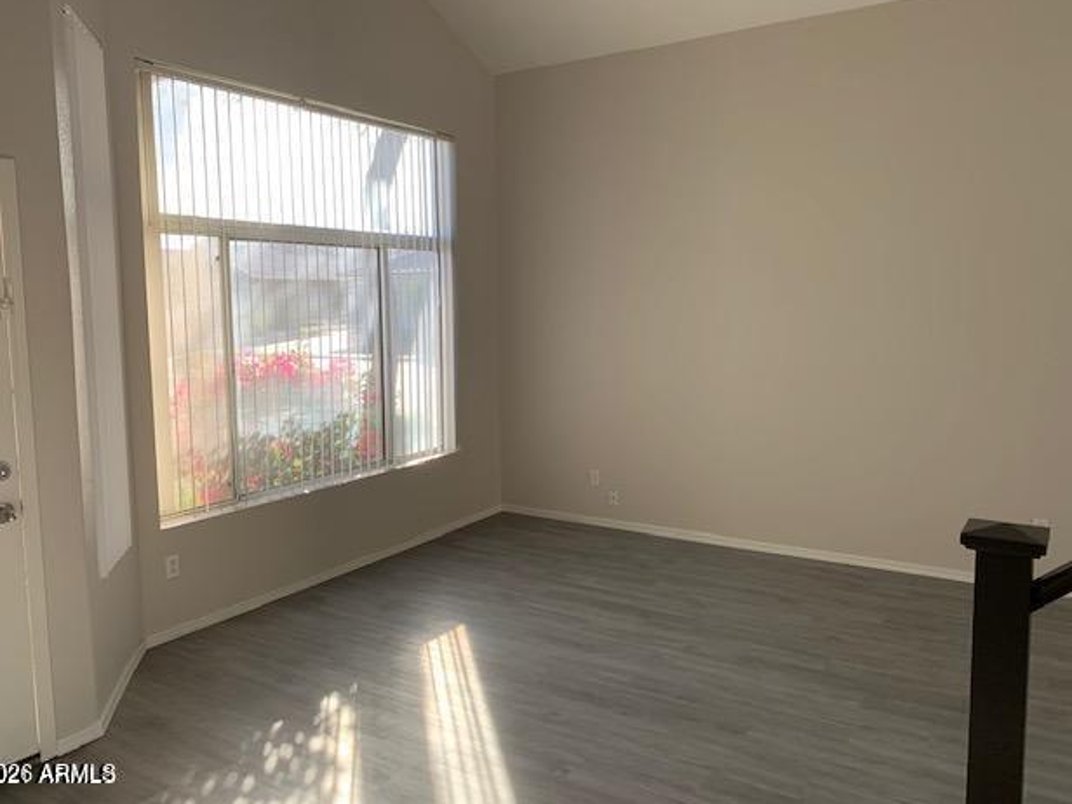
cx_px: 529
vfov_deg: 51.4
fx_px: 836
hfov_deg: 65.3
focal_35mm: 27
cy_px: 393
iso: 50
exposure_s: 1/122
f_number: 1.8
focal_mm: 4.25
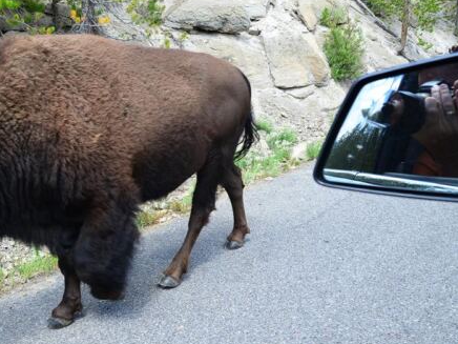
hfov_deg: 47.7
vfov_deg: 37.7
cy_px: 160
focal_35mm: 38
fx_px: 503
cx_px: 132
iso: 200
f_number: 7.1
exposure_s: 1/200
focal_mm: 18
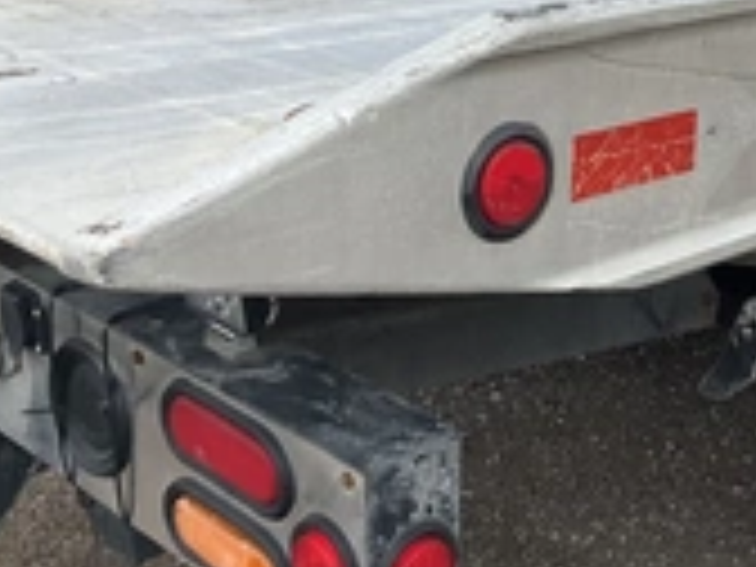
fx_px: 1507
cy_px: 130
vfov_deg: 21.1
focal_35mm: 69
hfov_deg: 27.5
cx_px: 626
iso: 25
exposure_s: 1/1144
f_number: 1.8
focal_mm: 3
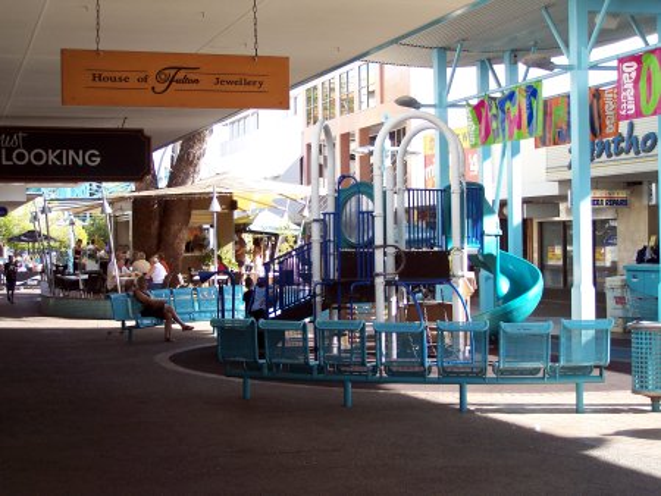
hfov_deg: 32.7
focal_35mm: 59
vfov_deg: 24.8
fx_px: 1127
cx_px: 330
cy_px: 248
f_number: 3.1
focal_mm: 9.8
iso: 80
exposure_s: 1/180
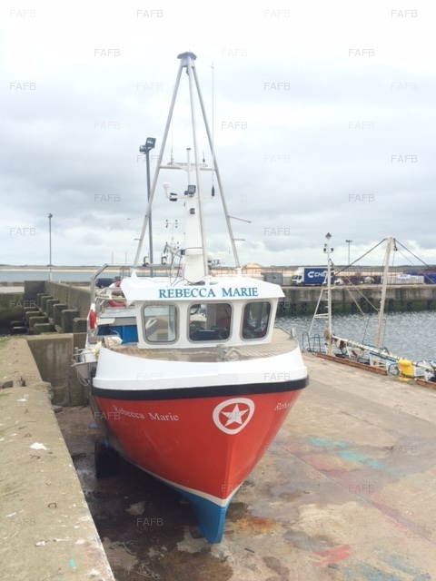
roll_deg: +0.4
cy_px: 290
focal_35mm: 29
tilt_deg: -4.0
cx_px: 218
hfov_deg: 48.2
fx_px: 487
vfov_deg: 61.7
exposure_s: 1/1466
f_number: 2.2
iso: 32
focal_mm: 4.15
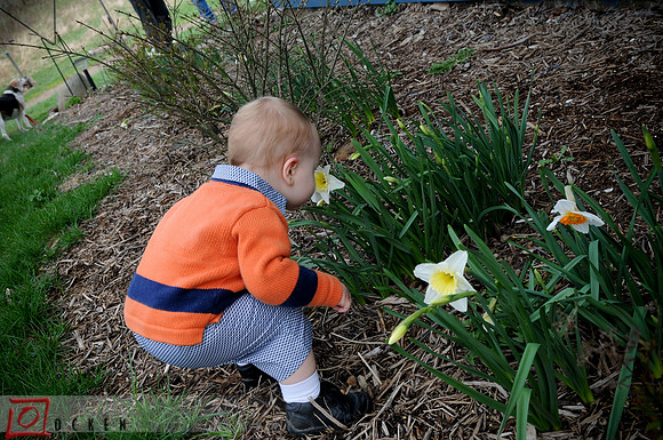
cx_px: 332
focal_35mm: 36
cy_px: 220
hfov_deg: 53.2
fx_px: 662
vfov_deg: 36.8
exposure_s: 1/250
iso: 200
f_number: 6.3
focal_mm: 24
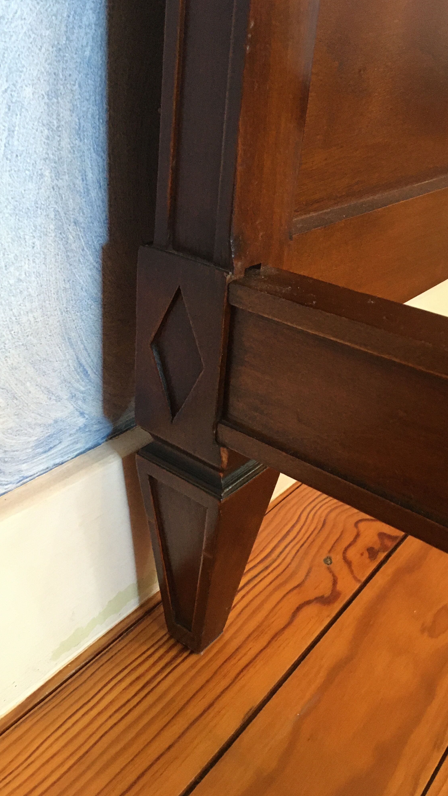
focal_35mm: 32
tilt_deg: -28.6
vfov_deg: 61.0
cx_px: 234
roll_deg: -4.8
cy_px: 396
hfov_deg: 36.7
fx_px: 676
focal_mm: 4.15
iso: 200
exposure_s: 1/25
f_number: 2.2
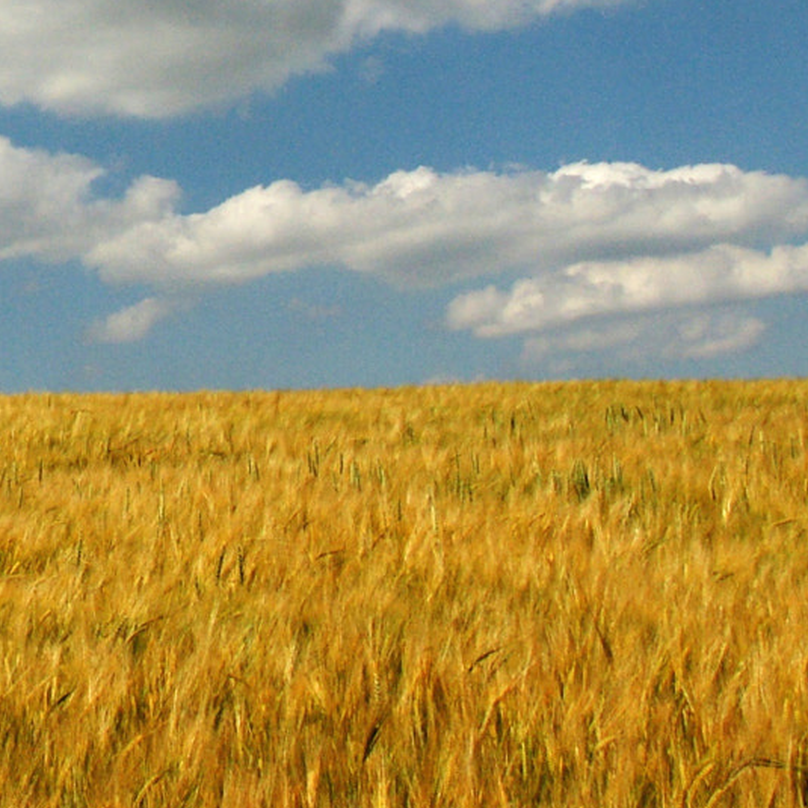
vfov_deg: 21.0
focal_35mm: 78
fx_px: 2060
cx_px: -145
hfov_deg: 20.8
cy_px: -97
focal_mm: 16
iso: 400
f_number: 7.1
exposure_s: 1/4000
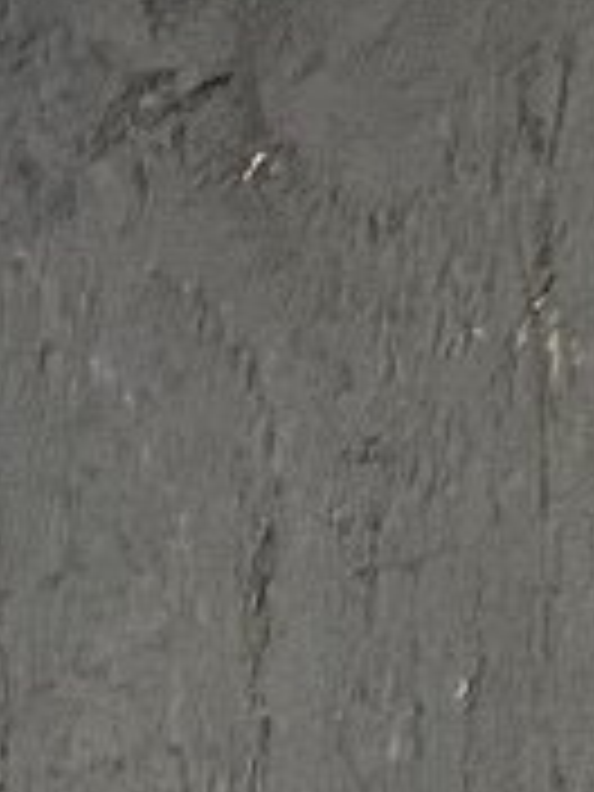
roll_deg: -3.8
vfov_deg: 8.5
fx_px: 4050
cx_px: -765
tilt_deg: +11.9
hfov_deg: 7.9
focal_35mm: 177
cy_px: 2668
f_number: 1.8
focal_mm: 4.25
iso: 500
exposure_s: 1/33
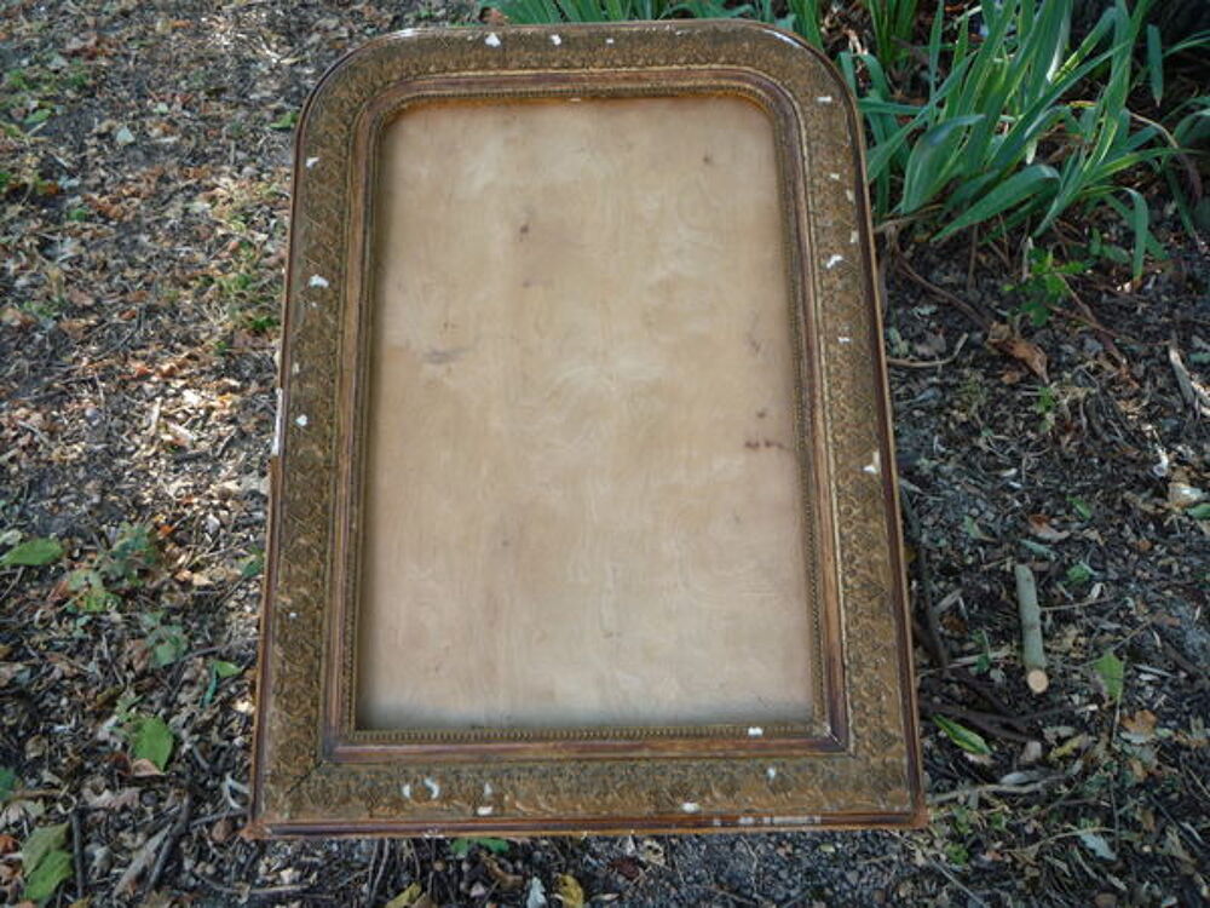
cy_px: 454
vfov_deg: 46.8
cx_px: 605
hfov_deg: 60.0
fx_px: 1049
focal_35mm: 30
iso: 100
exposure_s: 1/30
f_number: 3.3
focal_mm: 5.2
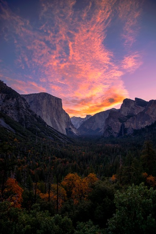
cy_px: 117
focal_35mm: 24
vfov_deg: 73.7
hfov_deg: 53.2
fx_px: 156
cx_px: 78
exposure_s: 1/160
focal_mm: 16
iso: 100
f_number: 2.8
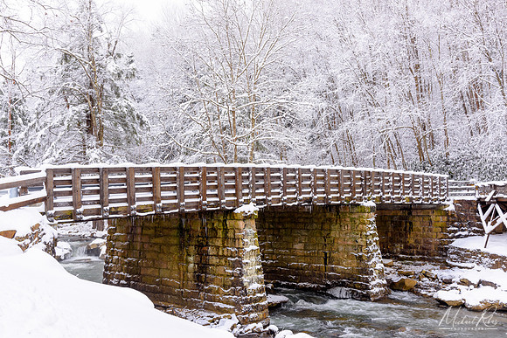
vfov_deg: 35.1
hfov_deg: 50.7
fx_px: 535
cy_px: 169
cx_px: 254
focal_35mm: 38
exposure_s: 1/20
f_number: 13
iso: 64
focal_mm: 38
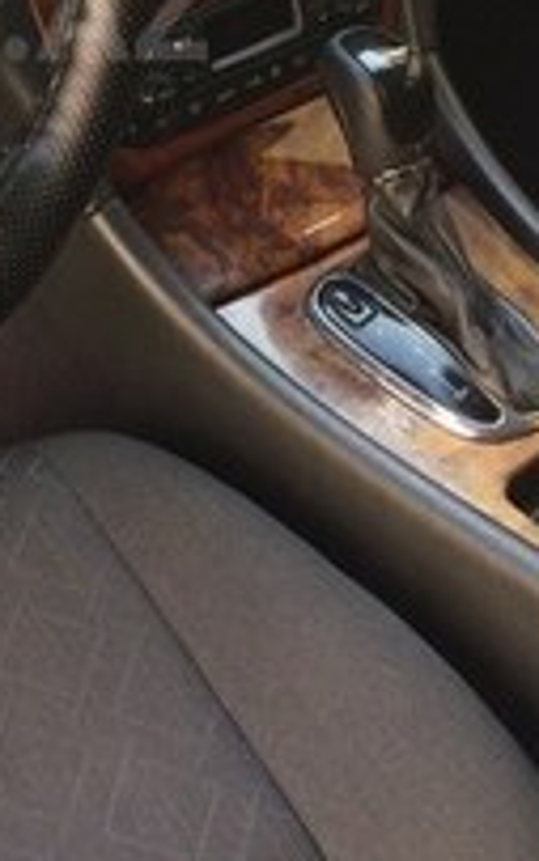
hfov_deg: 16.6
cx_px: -119
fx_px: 1761
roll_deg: -1.5
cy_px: 13
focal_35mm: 75
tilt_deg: -32.5
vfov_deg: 26.1
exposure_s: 1/100
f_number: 2.2
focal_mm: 4.15
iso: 64
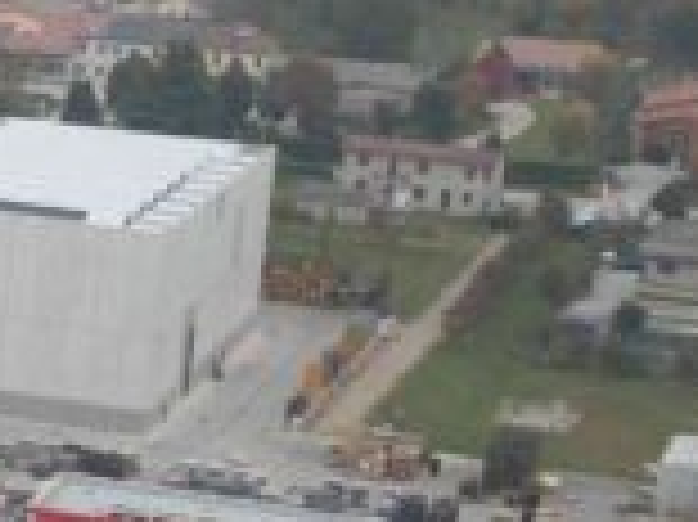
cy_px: 385
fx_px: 3466
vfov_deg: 8.6
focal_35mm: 172
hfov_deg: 9.8
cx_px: -1108
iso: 100
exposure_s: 1/115
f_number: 2.2
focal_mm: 4.73
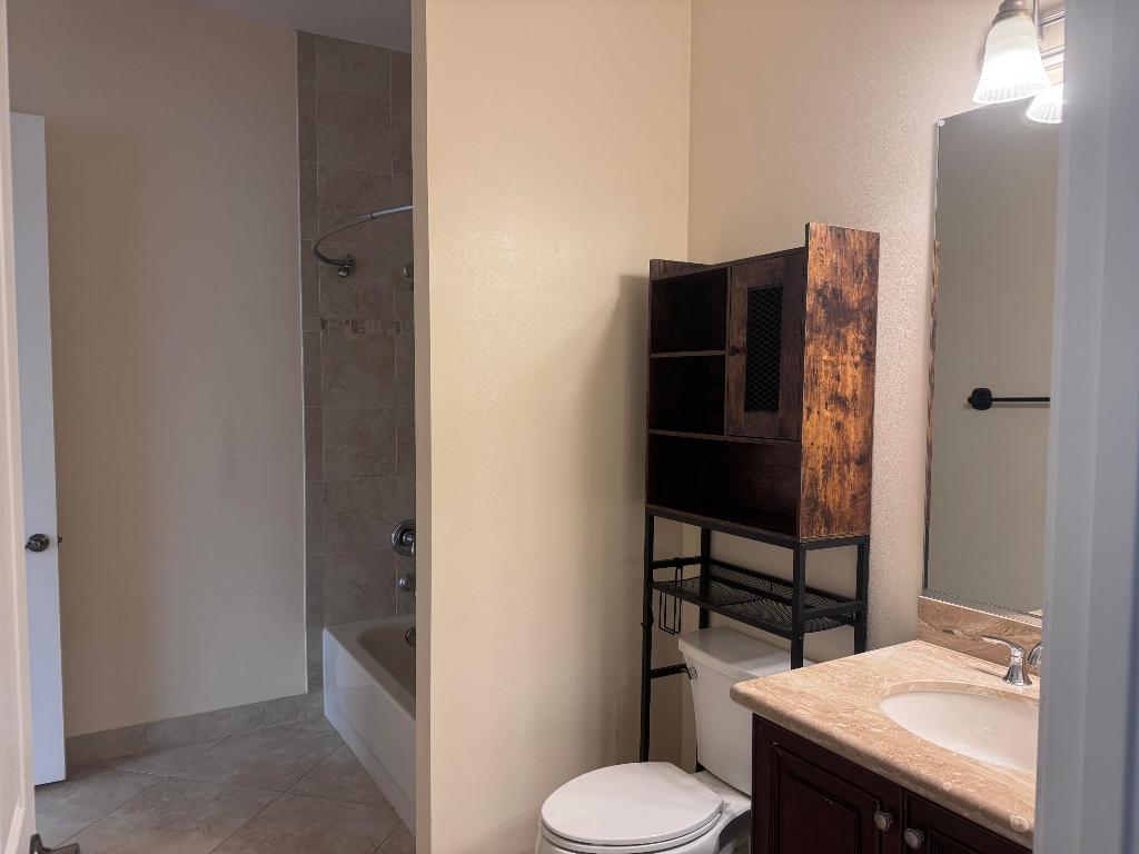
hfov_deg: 71.6
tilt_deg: -3.2
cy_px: 427
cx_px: 570
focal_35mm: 24
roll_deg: -0.2
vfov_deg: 56.8
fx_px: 790
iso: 160
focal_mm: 6.86
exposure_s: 1/60
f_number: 1.78
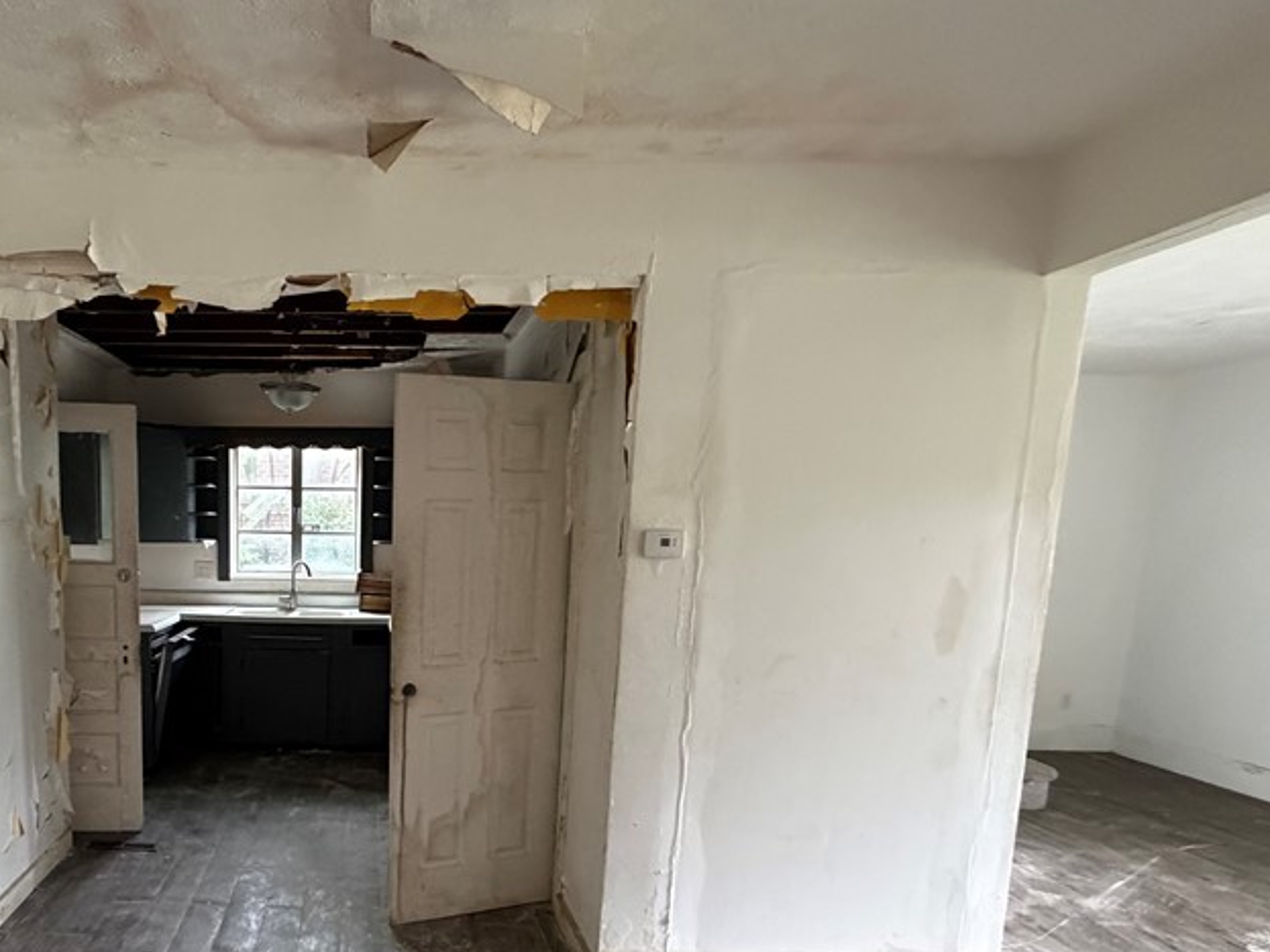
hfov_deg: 69.7
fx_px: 844
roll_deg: +1.1
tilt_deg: -6.9
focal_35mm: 23
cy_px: 648
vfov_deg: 57.3
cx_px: 338
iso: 640
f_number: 2.2
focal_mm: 2.22
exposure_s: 1/60
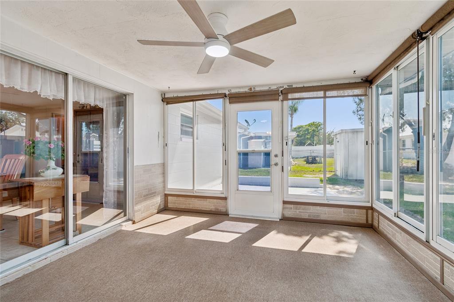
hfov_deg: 100.4
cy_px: 151
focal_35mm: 15
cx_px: 227
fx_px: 189
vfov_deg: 77.3
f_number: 7.1
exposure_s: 1/13
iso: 100
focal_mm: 10
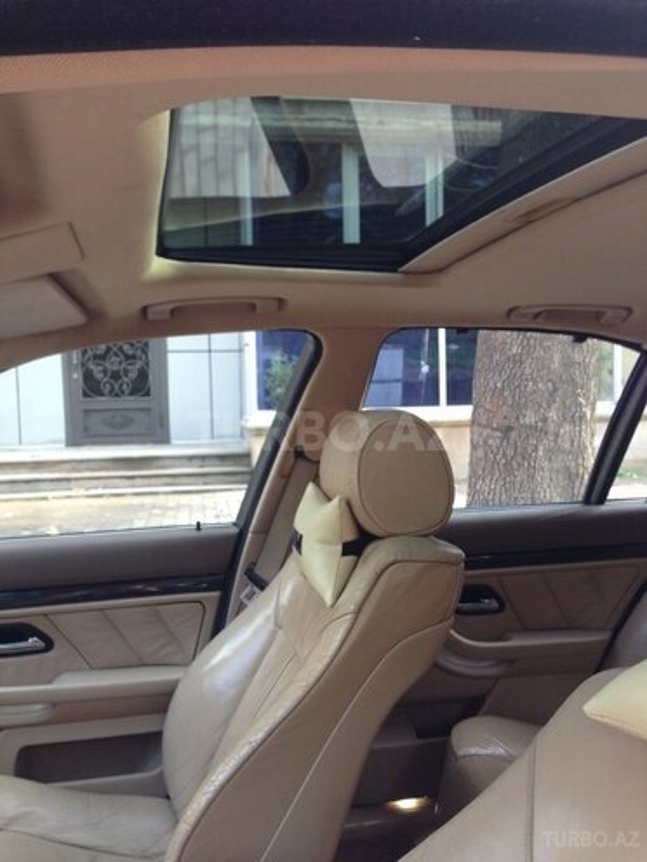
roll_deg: -0.1
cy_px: 431
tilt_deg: -4.7
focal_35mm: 33
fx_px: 822
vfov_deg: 55.4
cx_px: 324
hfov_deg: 42.9
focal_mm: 4.12
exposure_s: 1/60
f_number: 2.4
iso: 64
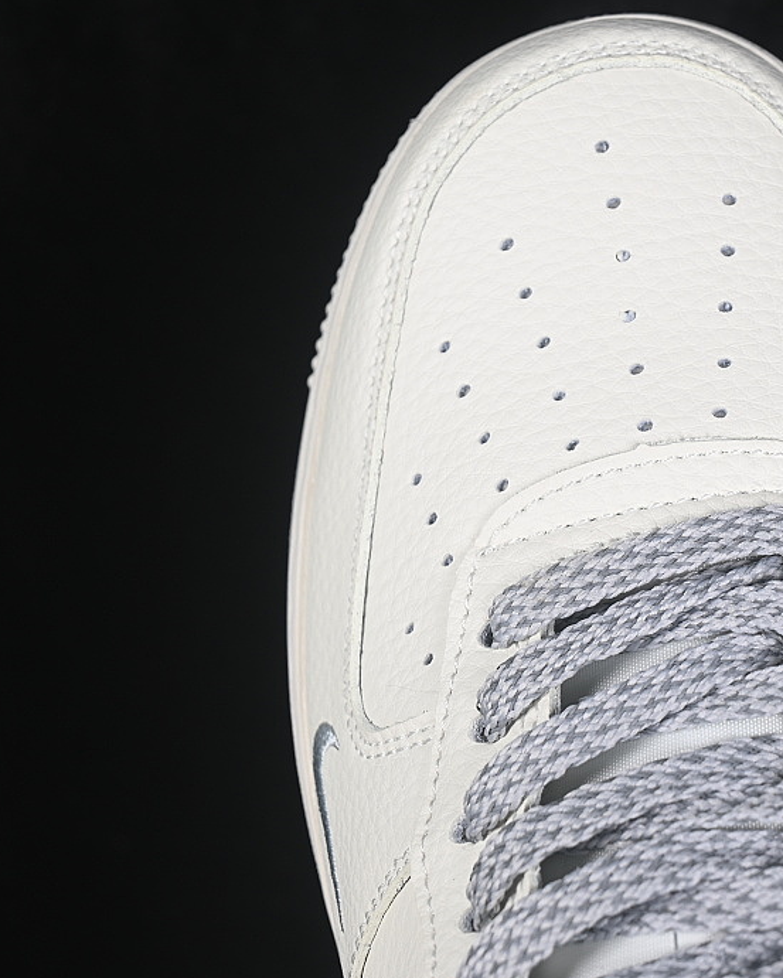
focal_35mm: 110
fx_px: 3186
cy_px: 490
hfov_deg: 13.9
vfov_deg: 17.5
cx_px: 630
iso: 160
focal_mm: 50
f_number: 7.1
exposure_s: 1/80
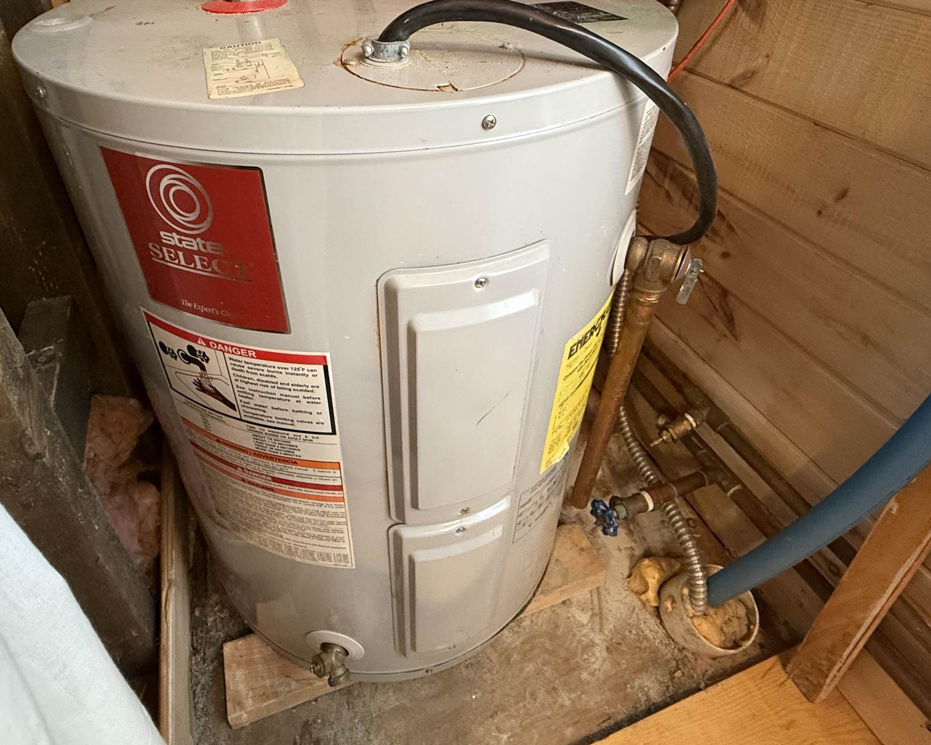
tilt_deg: -34.8
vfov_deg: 64.2
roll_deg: +0.0
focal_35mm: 21
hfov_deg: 77.4
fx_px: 579
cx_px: 415
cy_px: 260
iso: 400
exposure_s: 1/60
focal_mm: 2.22
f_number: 2.2
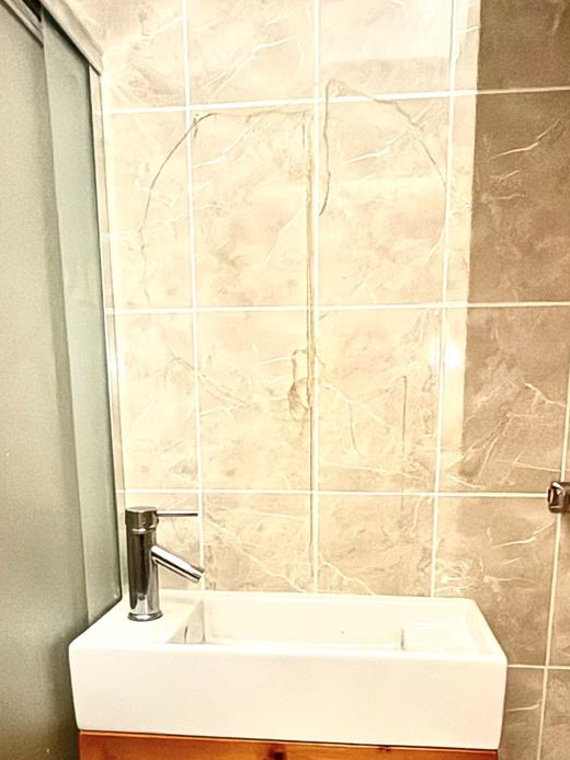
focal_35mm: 31
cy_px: 542
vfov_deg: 56.3
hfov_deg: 45.4
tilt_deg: -10.9
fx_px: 681
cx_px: 288
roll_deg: +0.3
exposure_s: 1/12
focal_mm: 2.22
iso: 1600
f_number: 2.2
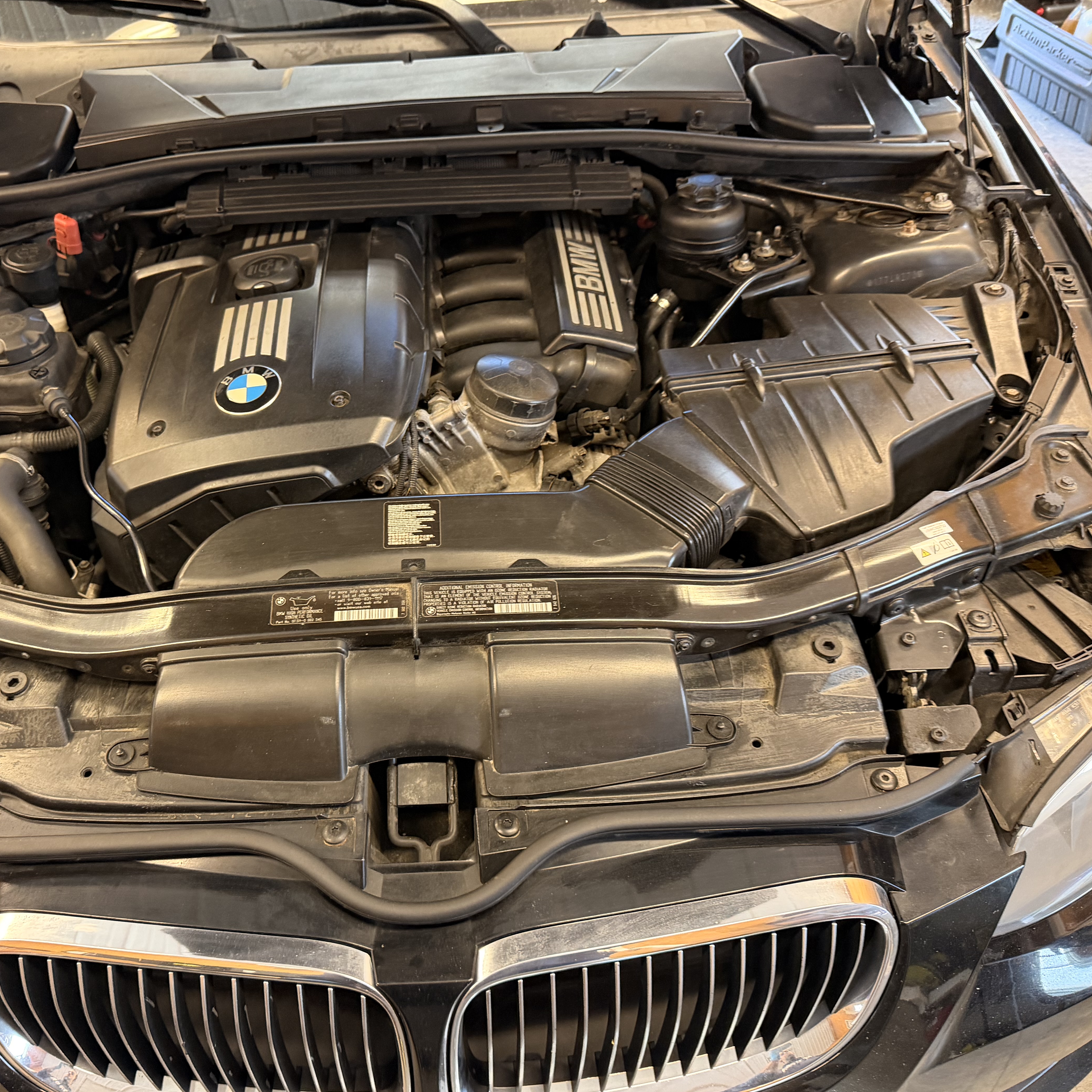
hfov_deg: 55.2
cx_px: 434
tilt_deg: -42.7
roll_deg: +3.0
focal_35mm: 29
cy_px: 553
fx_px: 1035
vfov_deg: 55.6
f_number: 1.78
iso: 400
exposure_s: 1/60
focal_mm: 6.76
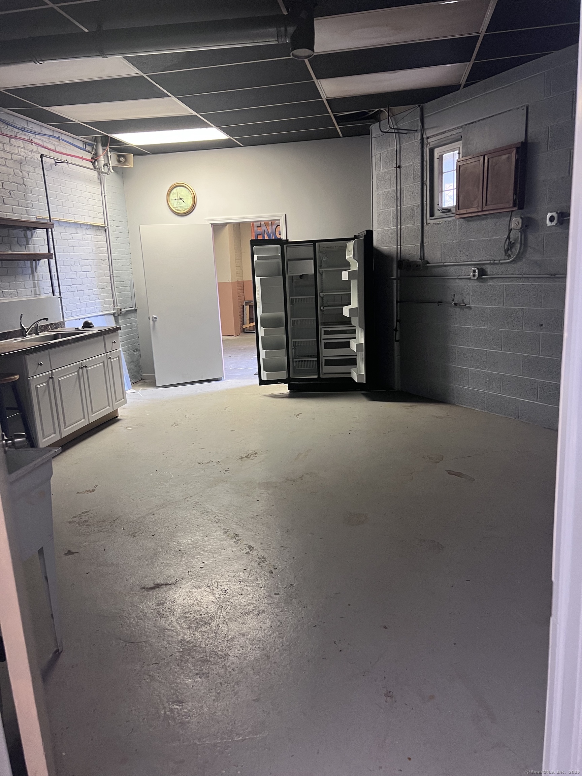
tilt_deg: -10.7
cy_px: 388
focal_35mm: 26
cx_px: 291
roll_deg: +3.5
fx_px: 583
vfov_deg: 67.3
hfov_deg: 53.1
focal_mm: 5.7
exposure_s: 1/60
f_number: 1.5
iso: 250
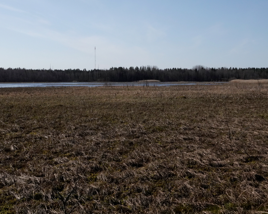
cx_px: 131
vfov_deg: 30.3
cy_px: 106
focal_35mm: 50
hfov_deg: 37.3
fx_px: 397
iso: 800
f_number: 10
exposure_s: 1/2000
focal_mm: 16.31
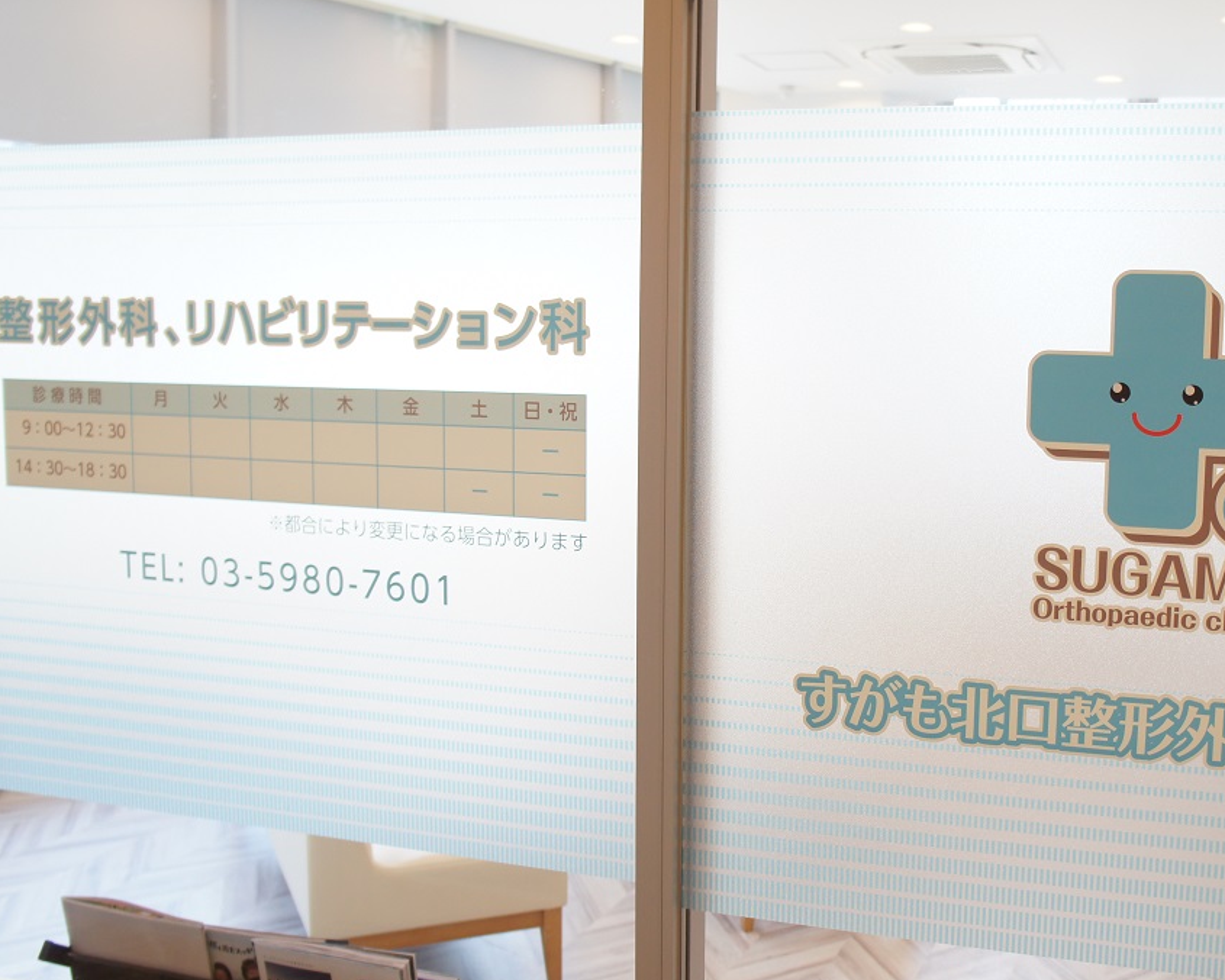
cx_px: 844
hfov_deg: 44.9
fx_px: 1450
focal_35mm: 40
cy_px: 503
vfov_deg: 37.3
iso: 500
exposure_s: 1/160
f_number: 4
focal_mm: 20
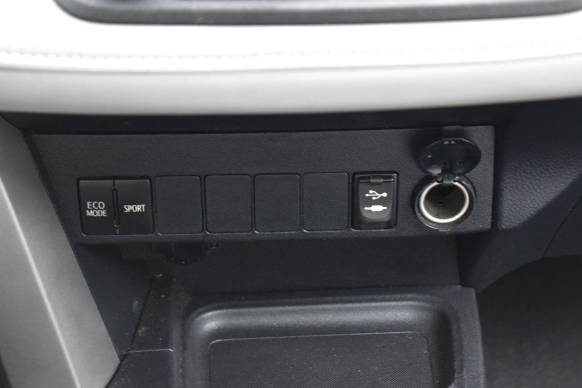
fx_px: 1333
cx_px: 291
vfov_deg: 16.5
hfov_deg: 24.6
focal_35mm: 82
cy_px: 194
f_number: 5.6
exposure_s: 1/10
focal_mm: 55
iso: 1600
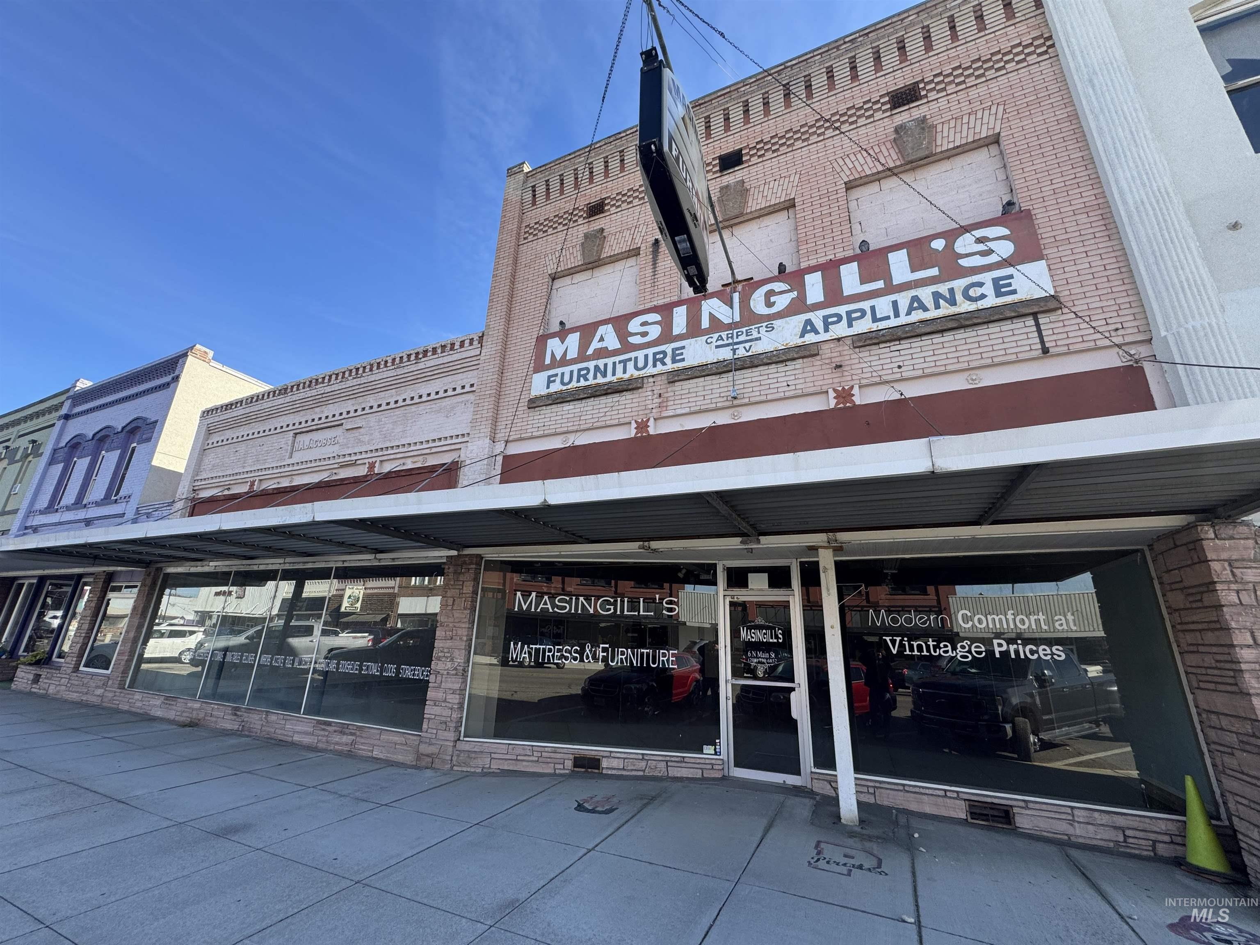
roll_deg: -2.4
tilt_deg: +17.8
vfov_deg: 85.7
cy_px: 472
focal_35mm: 14
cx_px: 630
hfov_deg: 102.1
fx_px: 510
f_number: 2.2
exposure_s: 1/459
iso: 40
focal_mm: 2.22
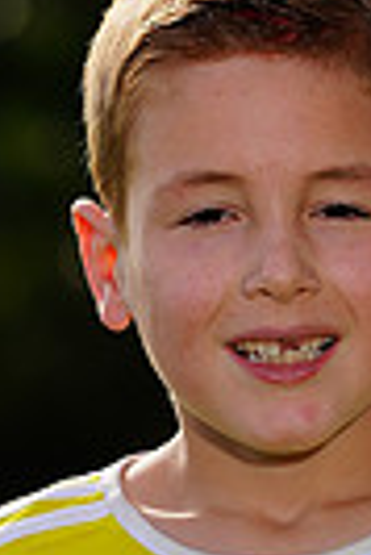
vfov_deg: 1.9
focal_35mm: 1063
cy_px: 876
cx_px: 325
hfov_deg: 1.3
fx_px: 16388
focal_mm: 244
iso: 100
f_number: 8
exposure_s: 1/200
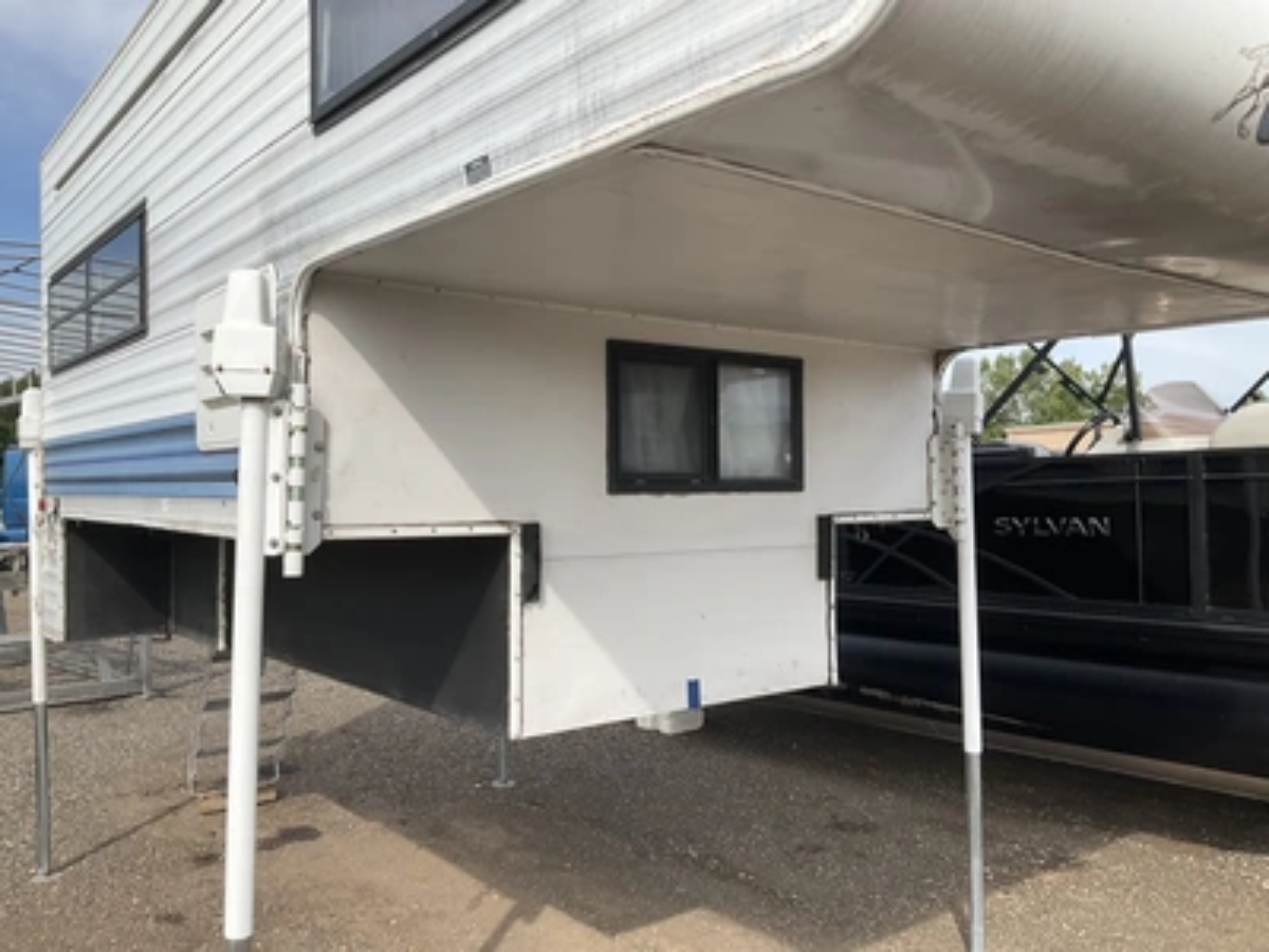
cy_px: 476
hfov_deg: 61.7
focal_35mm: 29
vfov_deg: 48.2
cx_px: 634
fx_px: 1063
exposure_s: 1/1221
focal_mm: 3
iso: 25
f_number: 1.8
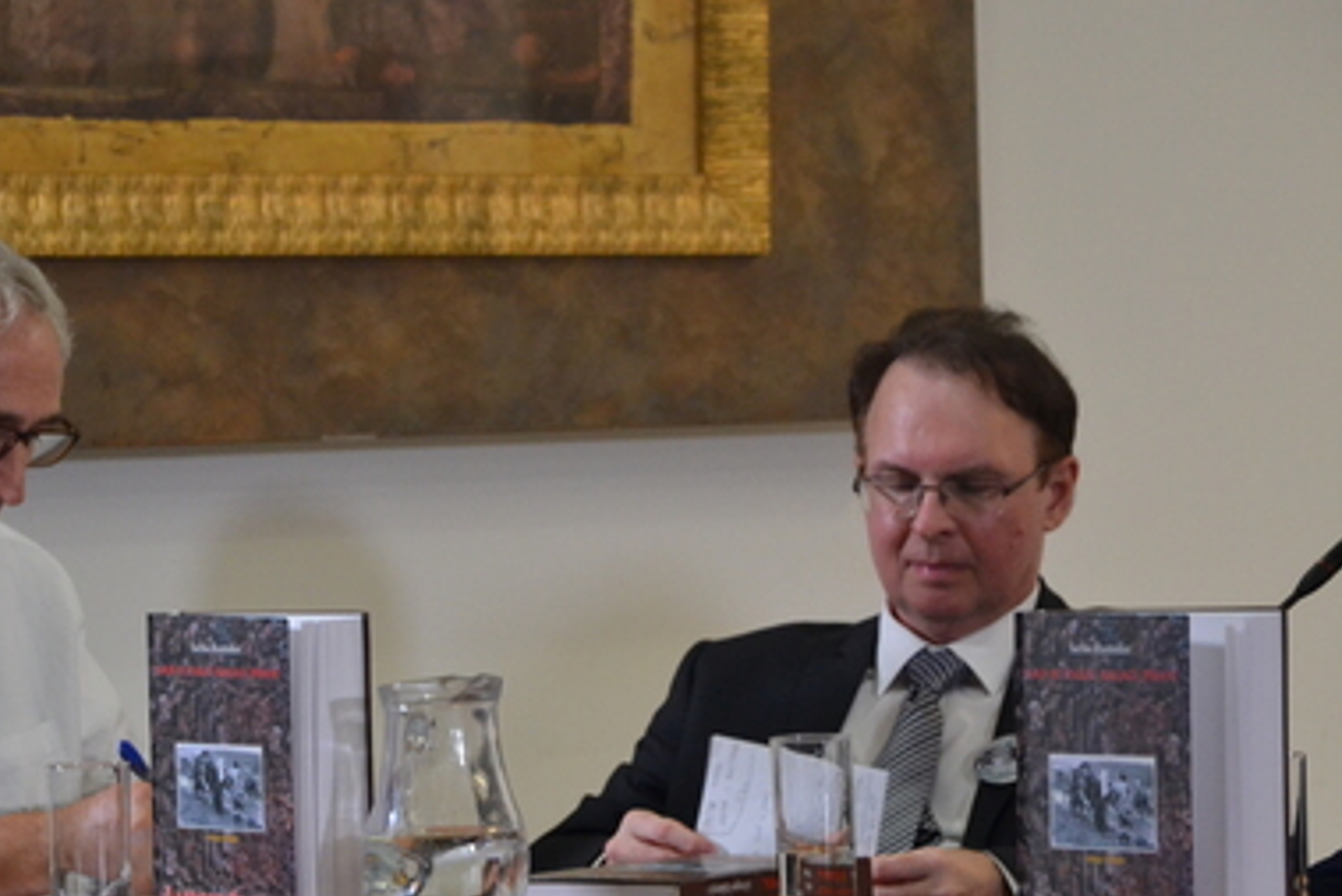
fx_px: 8017
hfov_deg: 9.6
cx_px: 519
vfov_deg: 6.4
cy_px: 613
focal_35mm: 215
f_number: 5.6
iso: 2200
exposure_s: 1/60
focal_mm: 98
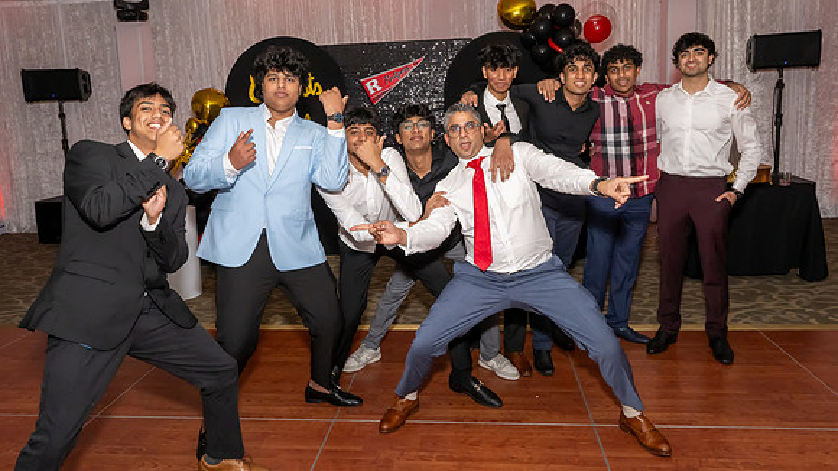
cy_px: 197
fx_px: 586
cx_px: 420
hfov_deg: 71.1
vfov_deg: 43.6
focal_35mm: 26
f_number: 9
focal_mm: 17
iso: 1000
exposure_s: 1/250
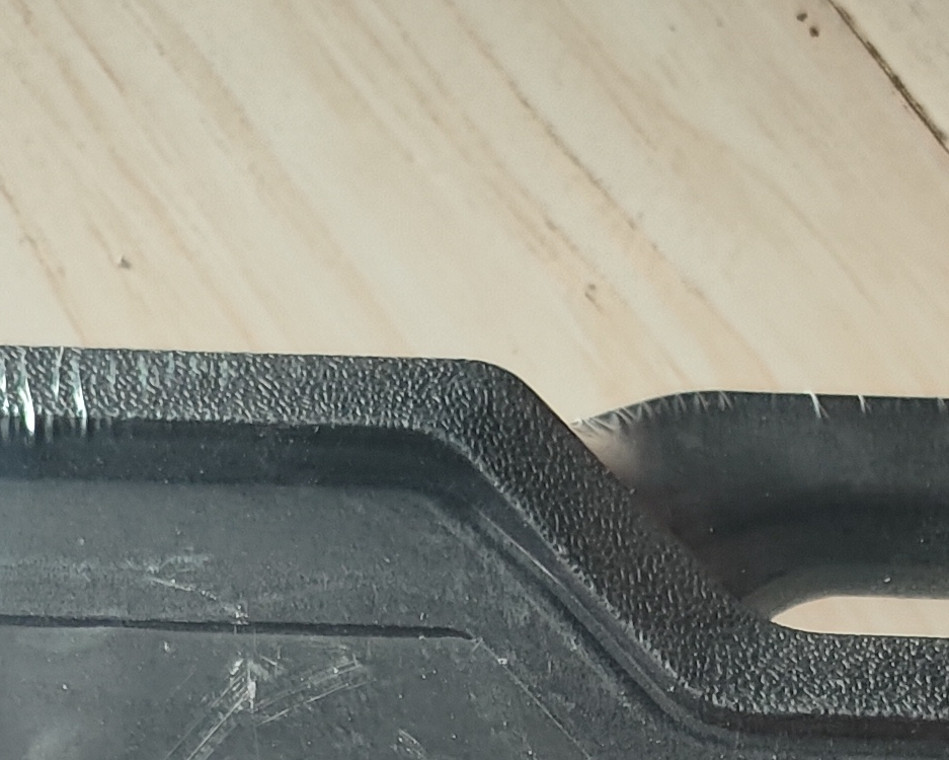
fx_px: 2809
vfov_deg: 13.4
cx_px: 977
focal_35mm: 100
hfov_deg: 18.6
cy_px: 1474
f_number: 1.65
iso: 569
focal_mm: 5.26
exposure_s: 1/50
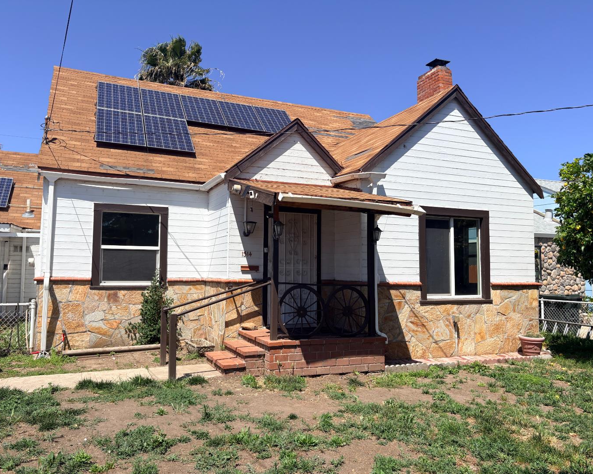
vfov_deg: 51.5
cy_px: 243
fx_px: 491
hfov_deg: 62.2
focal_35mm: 28
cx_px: 279
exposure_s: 1/4608
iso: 50
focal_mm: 5.96
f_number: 1.6
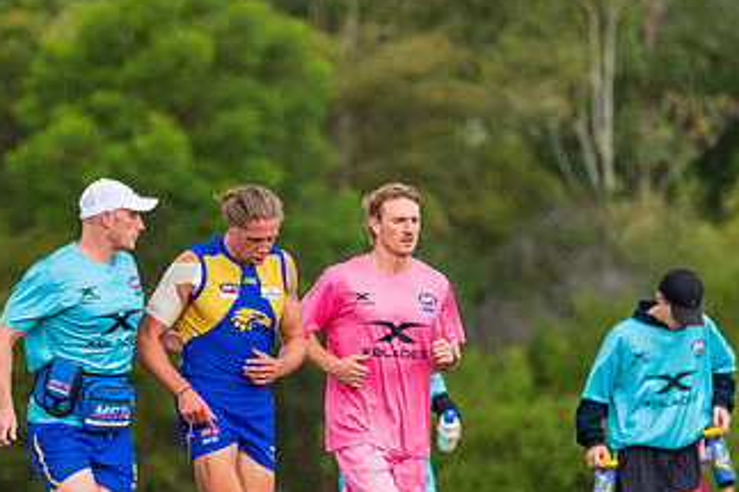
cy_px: 315
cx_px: 223
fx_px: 14977
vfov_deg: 1.9
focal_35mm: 730
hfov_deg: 2.8
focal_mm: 400
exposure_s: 1/1250
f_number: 6
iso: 1000
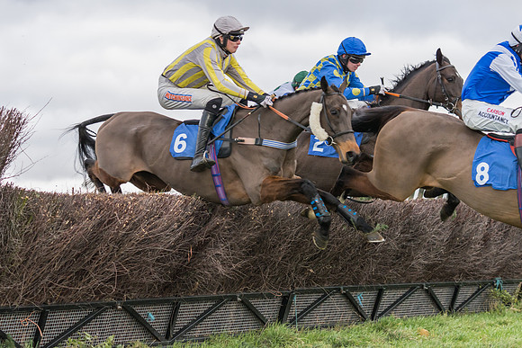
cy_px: 110
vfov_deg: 12.8
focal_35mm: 107
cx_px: 251
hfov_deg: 19.1
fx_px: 1550
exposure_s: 1/1000
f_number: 2.8
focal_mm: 70
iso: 800
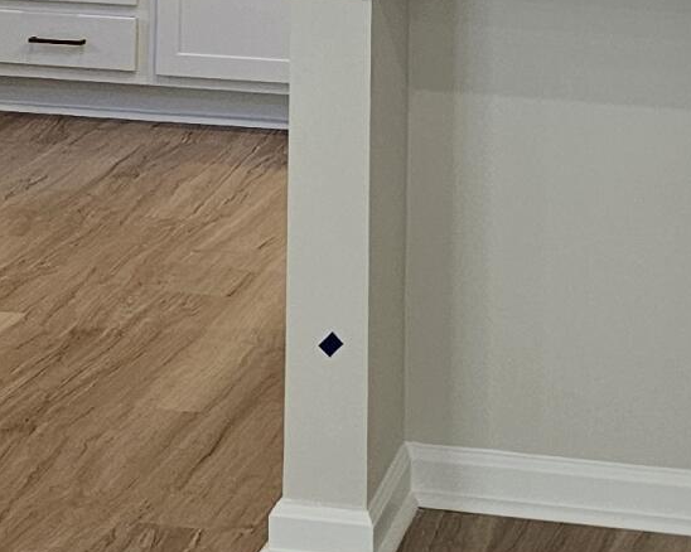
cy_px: -474
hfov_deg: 15.6
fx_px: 2515
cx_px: 458
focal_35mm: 123
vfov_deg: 11.5
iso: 160
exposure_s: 1/120
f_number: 1.7
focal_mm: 6.3
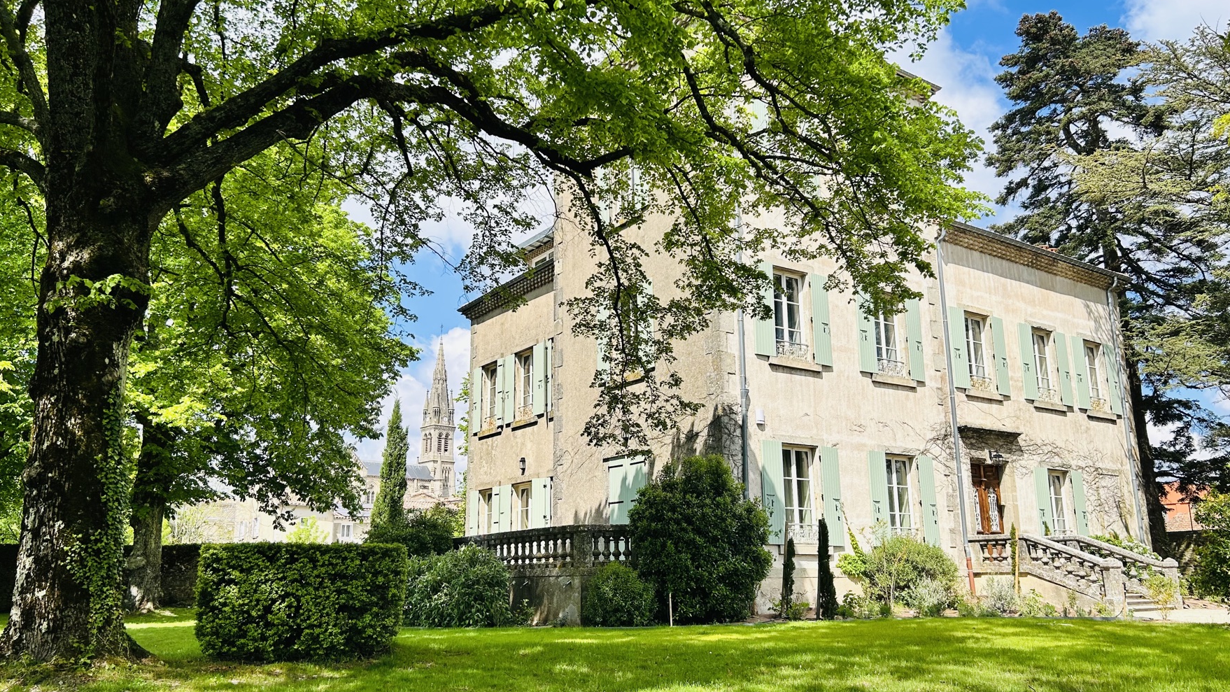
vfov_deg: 40.2
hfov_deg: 66.1
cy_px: 350
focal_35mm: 29
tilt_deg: +11.8
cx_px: 626
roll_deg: +0.7
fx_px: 946
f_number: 1.5
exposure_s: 1/3165
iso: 50
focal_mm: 5.7
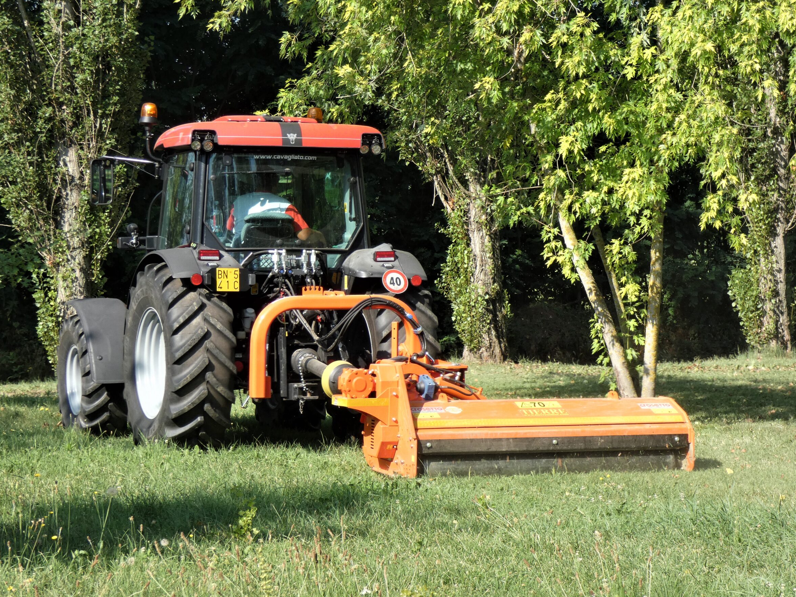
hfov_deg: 15.4
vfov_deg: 11.6
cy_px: 282
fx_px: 2943
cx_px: 401
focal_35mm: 128
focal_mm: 21
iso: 100
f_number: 5.1
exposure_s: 1/250
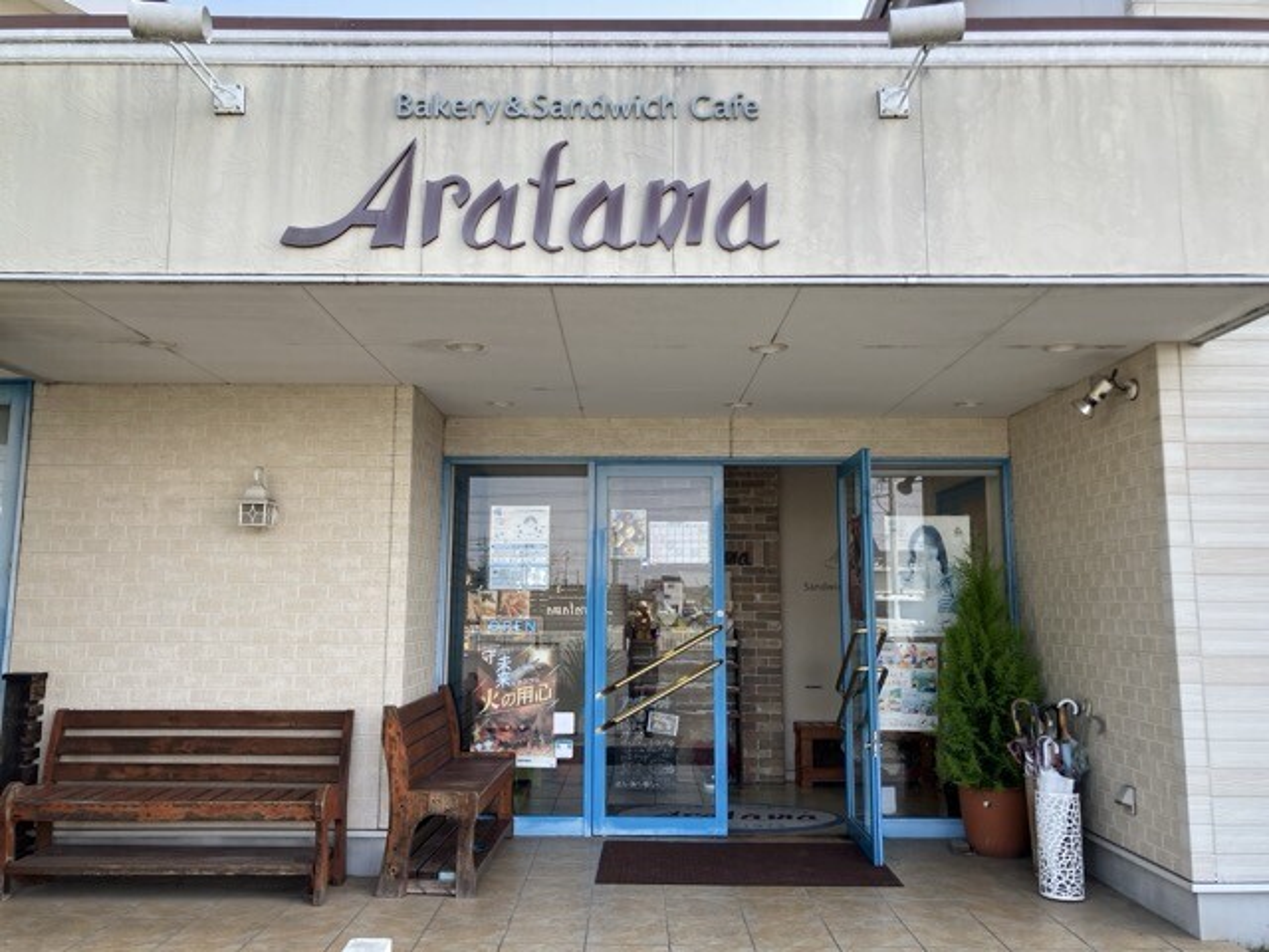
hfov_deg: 63.4
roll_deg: -1.1
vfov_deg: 49.7
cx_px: 634
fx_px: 1026
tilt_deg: +9.0
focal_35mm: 28
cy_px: 476
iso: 32
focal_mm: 3.99
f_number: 1.8
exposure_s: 1/450
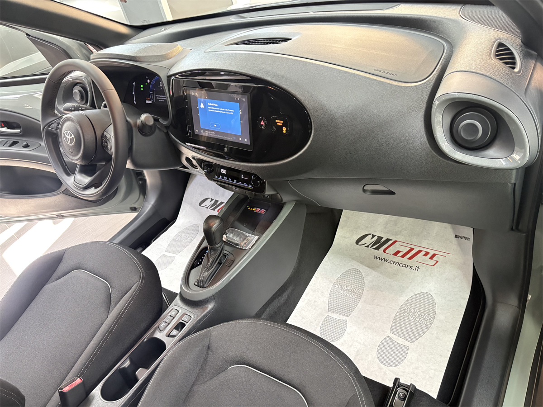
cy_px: 204
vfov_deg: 53.1
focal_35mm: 26
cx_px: 272
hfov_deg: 67.3
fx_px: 408
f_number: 1.6
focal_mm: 5.96
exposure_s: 1/100
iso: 250
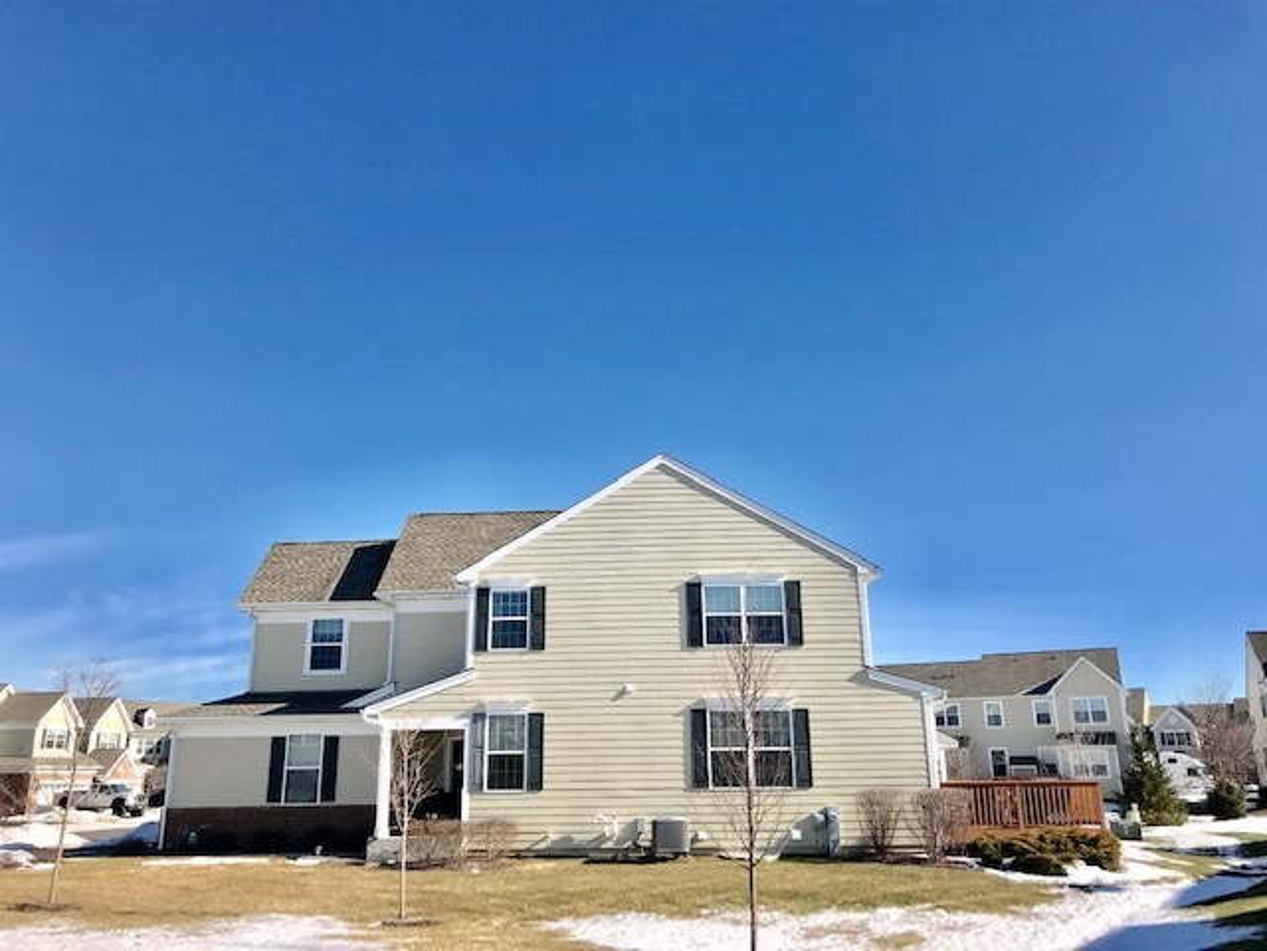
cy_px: 476
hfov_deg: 63.4
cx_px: 634
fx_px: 1025
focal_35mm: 28
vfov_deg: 49.7
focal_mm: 3.99
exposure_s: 1/2740
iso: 20
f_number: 1.8
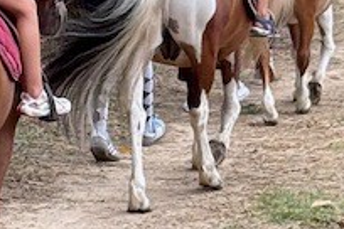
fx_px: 2245
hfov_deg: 8.7
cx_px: 44
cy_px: 118
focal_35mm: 235
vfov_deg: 5.8
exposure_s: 1/802
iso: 80
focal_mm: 6.76
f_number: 1.78
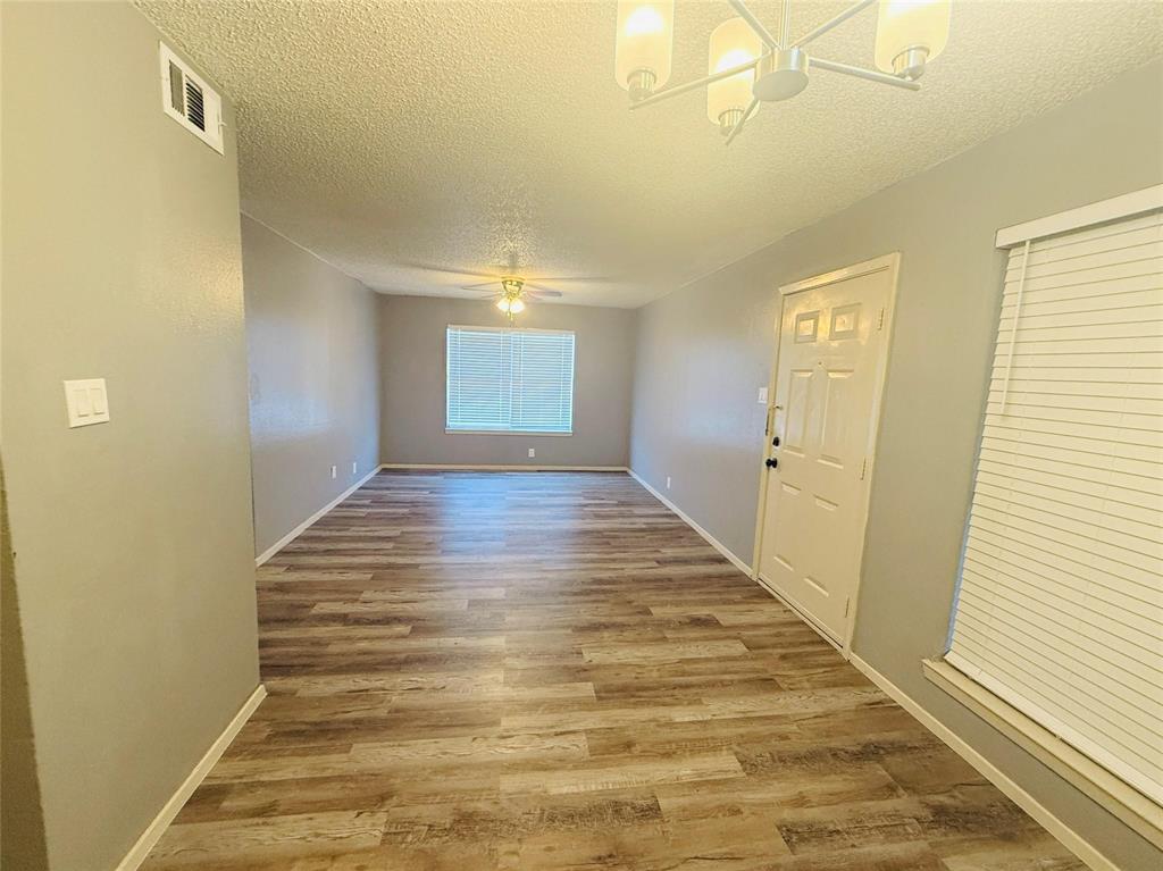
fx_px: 470
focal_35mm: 14
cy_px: 436
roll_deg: -2.5
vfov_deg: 85.6
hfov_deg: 102.1
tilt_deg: -7.5
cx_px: 582
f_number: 2.2
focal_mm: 2.22
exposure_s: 1/60
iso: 320
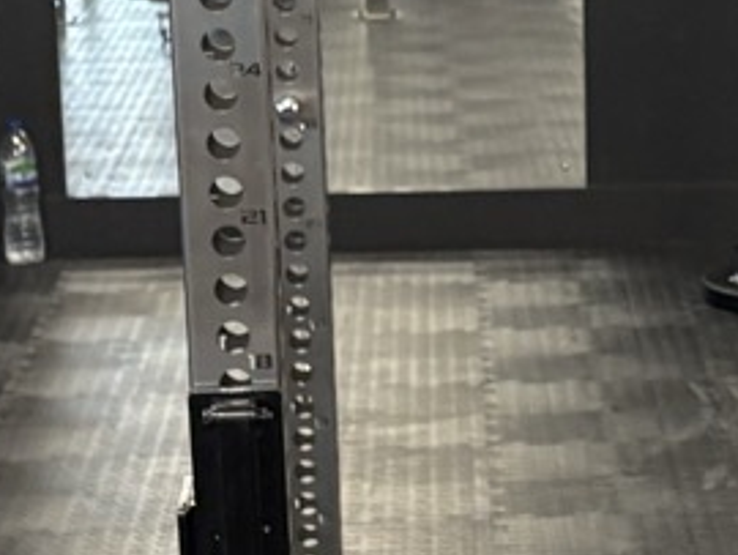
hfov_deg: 12.6
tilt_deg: -13.0
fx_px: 3286
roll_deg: +1.0
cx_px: 749
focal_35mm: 154
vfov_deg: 9.6
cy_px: 424
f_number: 1.6
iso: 125
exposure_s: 1/50
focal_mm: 5.96
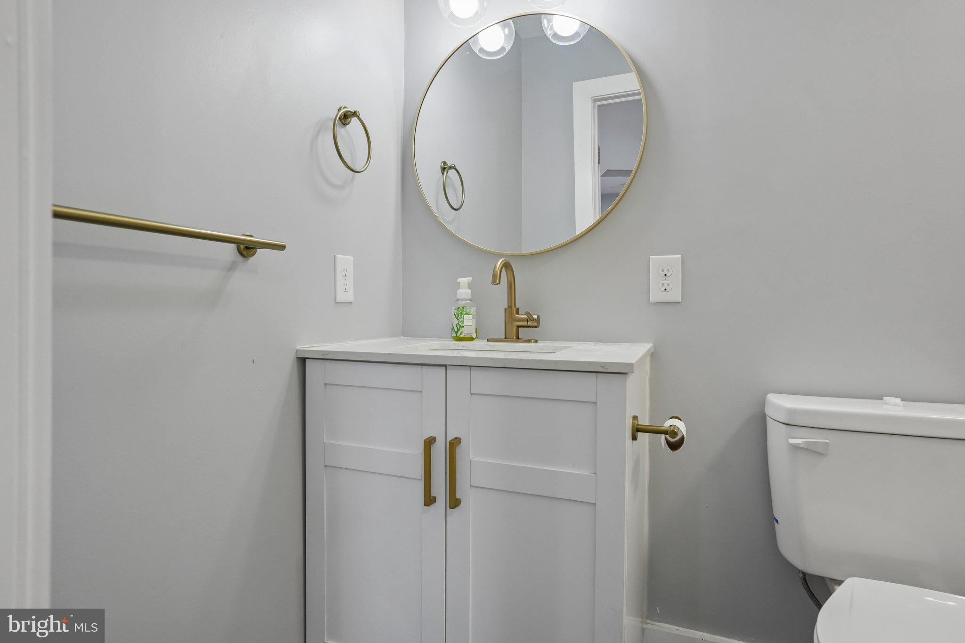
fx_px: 509
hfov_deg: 86.9
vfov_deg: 64.5
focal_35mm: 19
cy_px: 322
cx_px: 482
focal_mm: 19
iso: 3200
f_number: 5
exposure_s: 1/200
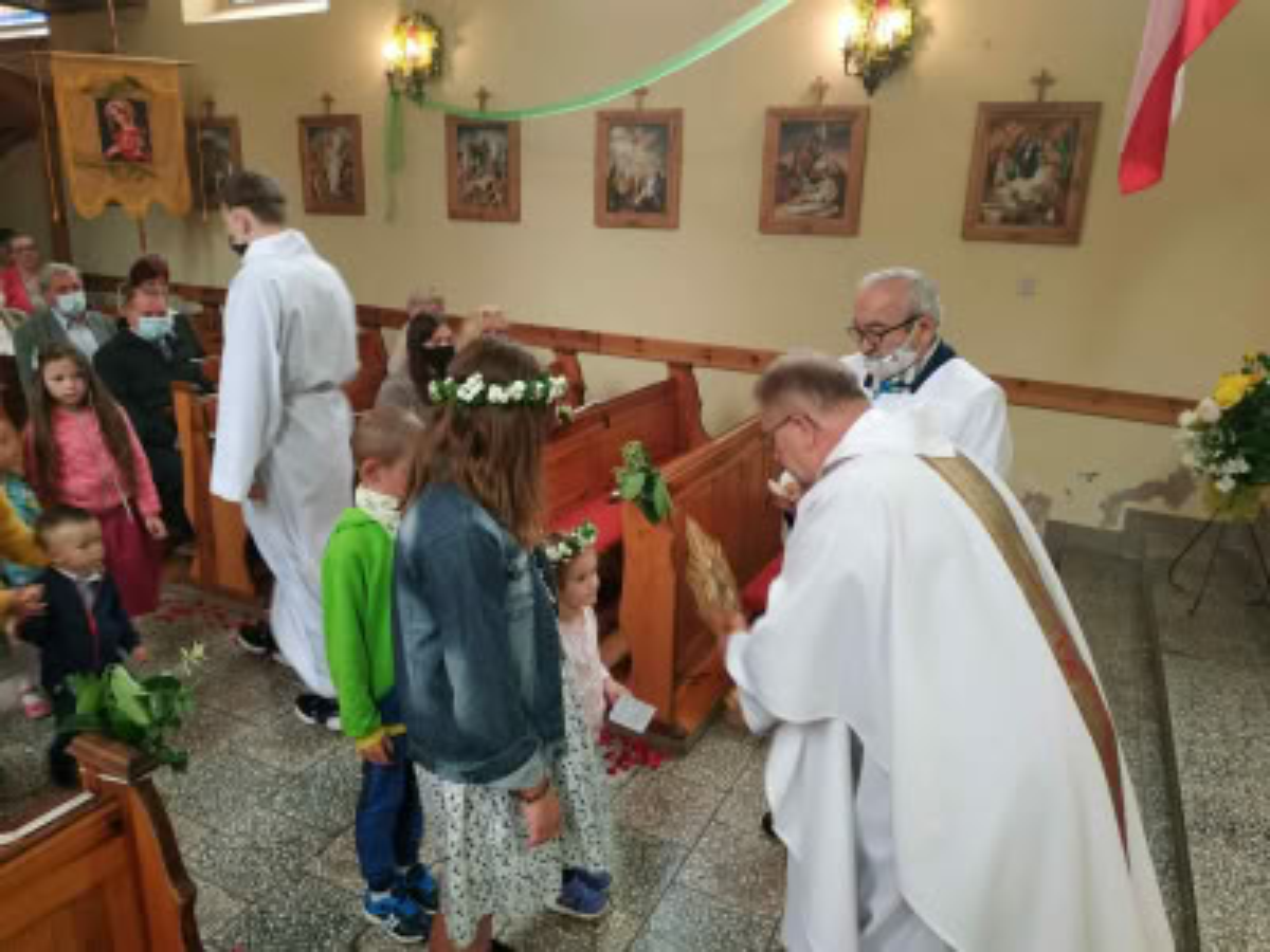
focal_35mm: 24
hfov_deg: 71.6
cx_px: 635
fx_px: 881
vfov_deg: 56.8
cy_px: 476
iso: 250
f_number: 1.9
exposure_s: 1/25
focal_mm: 3.94
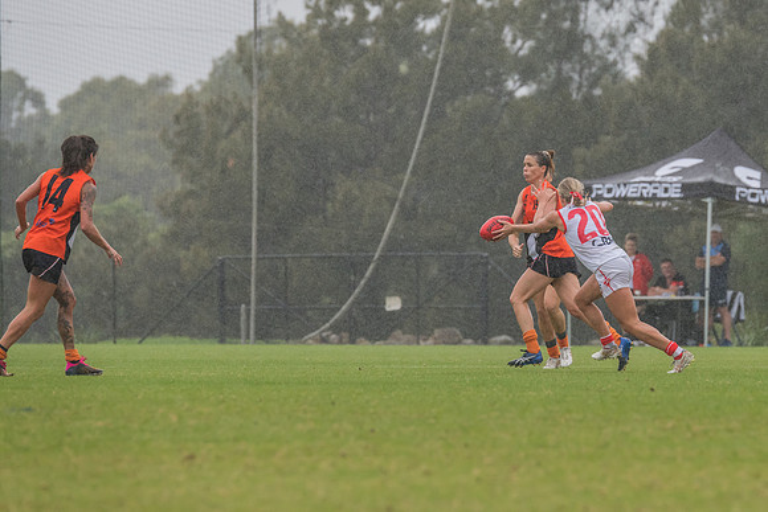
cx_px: 529
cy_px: 175
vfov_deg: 3.2
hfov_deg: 4.8
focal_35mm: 428
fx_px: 9137
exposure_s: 1/2000
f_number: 6.3
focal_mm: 300
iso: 800
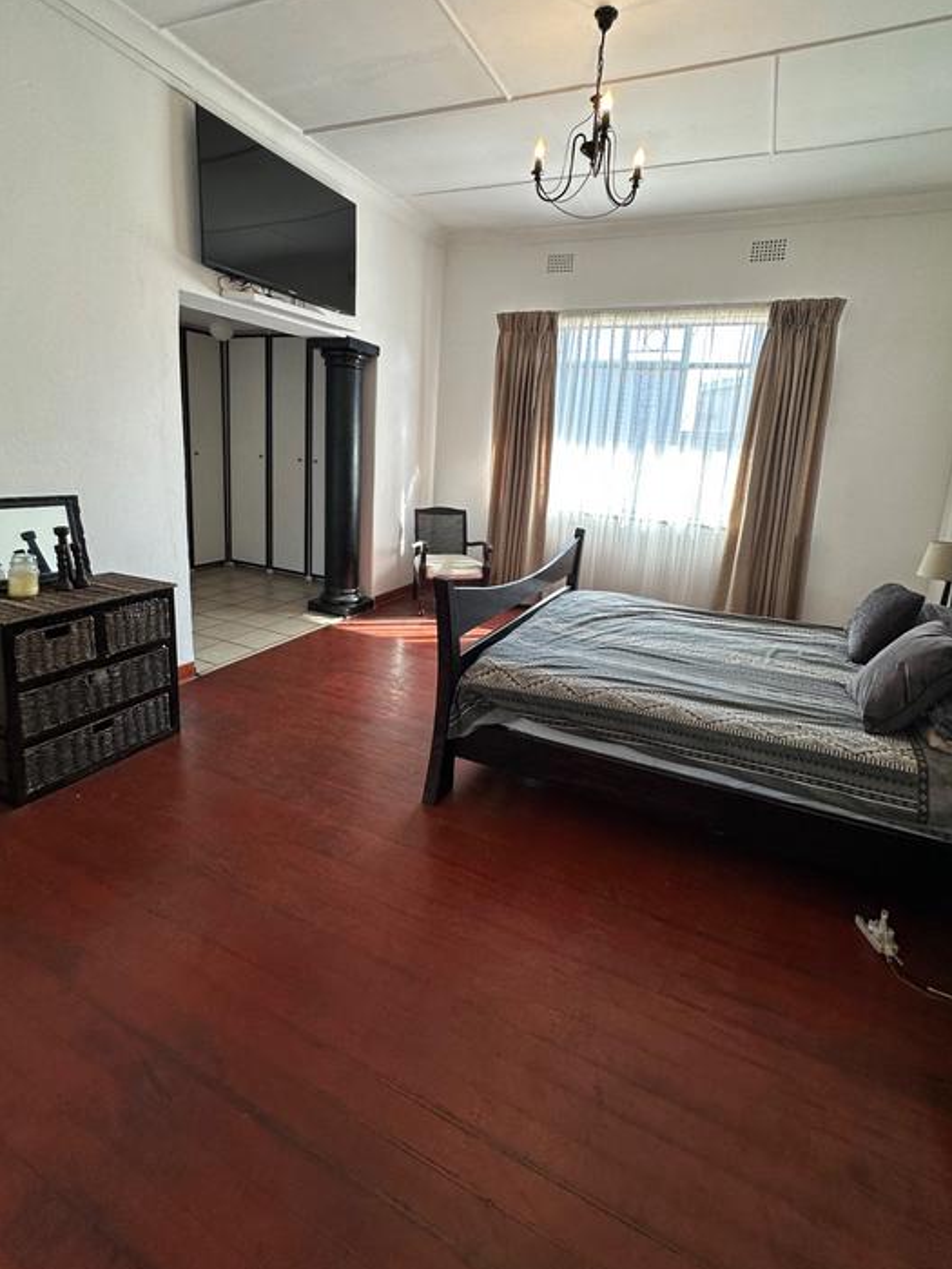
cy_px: 557
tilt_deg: -9.6
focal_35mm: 16
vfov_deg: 94.0
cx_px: 484
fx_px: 587
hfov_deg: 78.1
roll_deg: -4.2
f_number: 2.2
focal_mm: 2.22
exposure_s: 1/100
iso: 100
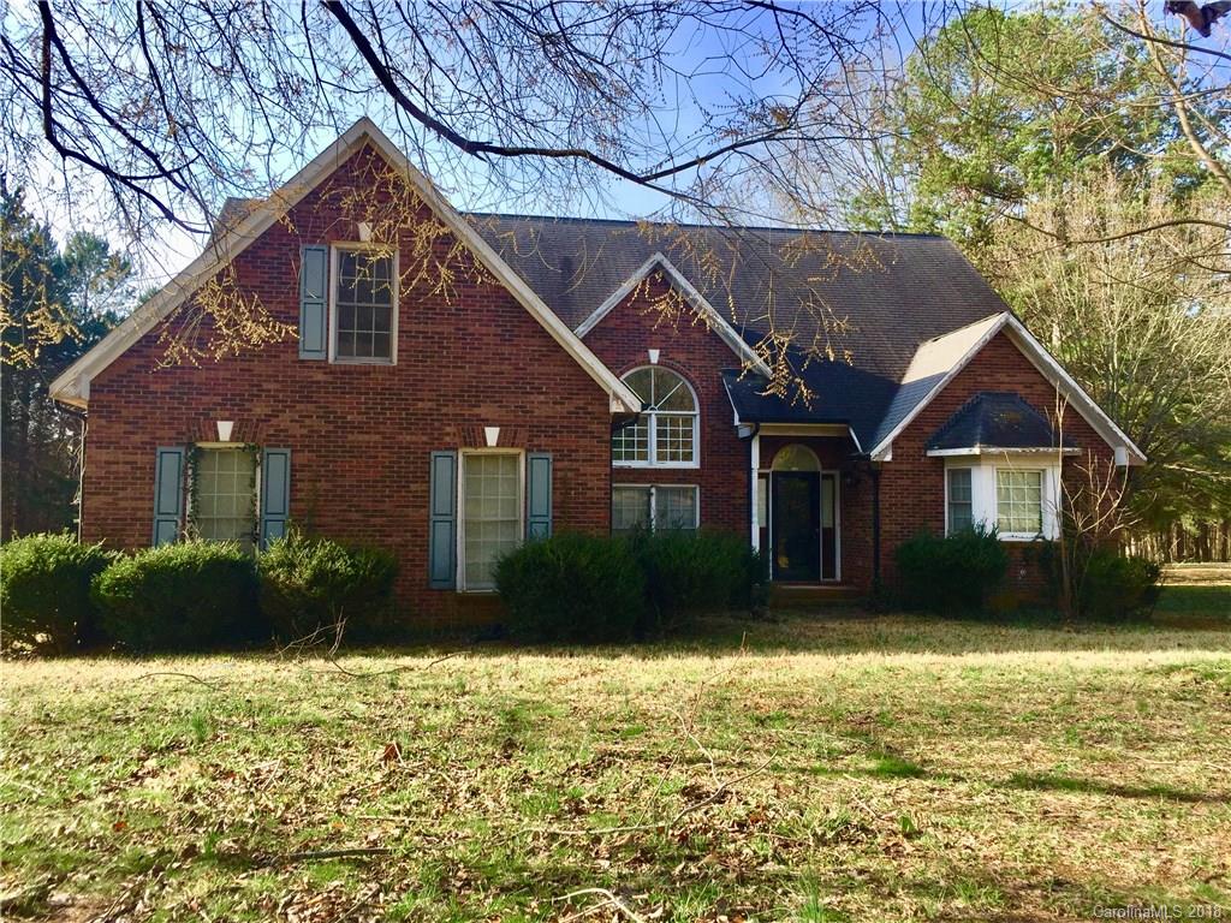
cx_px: 616
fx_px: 1031
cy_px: 462
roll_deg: -1.9
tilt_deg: +4.0
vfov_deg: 48.2
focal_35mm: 29
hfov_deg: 61.7
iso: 32
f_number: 2.2
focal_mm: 4.15
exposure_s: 1/746
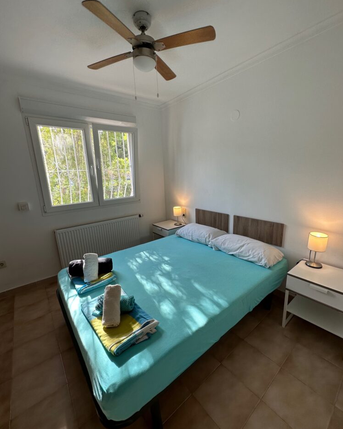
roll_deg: +1.9
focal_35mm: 15
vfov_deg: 96.8
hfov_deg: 84.0
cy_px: 215
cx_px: 176
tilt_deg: -12.5
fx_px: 190
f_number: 2.2
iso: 80
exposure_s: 1/99
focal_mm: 2.22
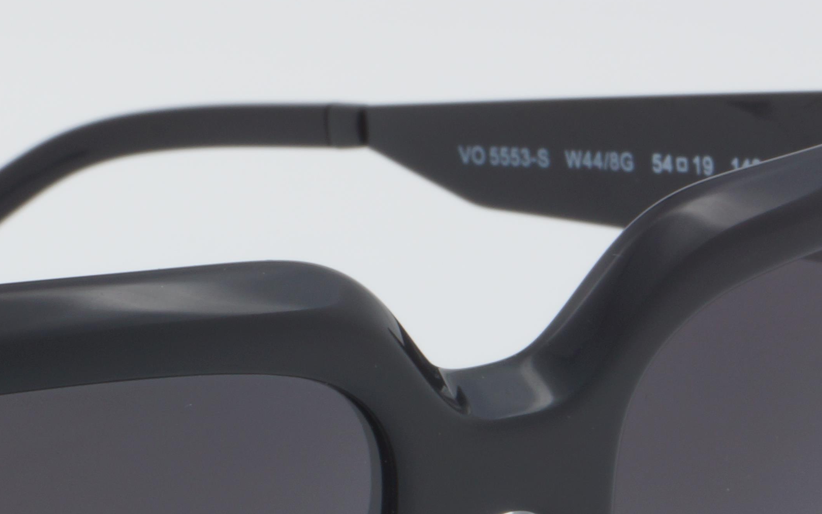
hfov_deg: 9.6
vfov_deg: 6.0
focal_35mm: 216
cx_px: -43
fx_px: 4839
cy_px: 590
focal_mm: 50
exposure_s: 1/4
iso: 100
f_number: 32
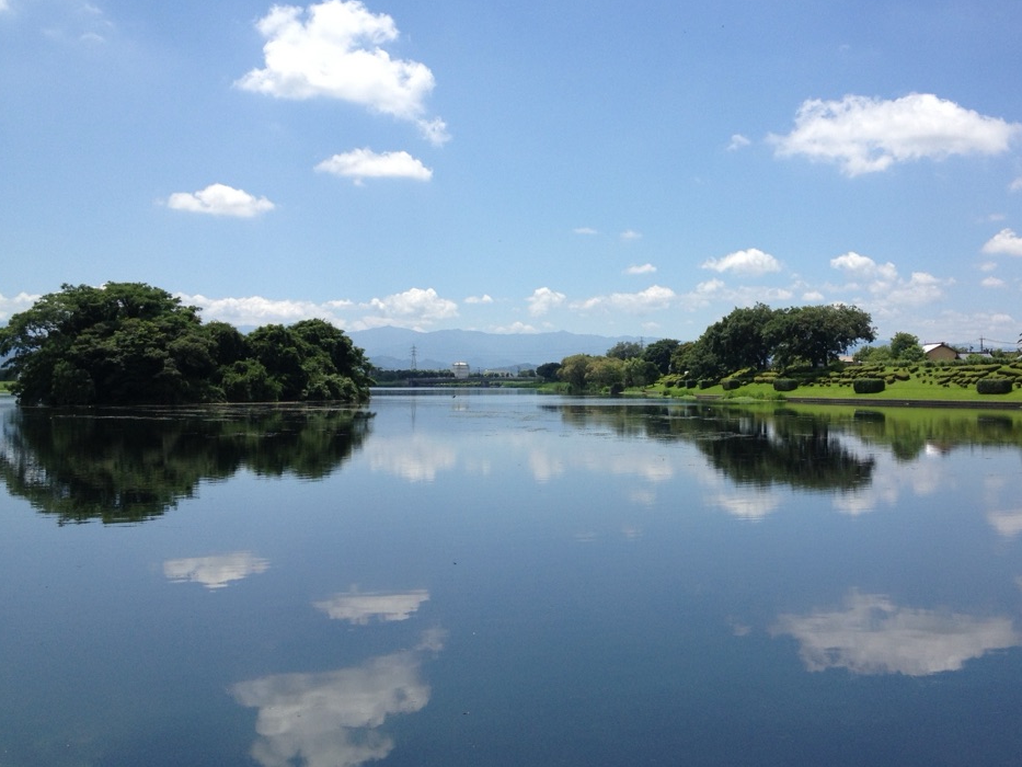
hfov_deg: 42.0
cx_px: 576
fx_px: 1329
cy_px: 350
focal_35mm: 45
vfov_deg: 32.2
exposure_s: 1/2045
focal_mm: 4.28
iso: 50
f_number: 2.4
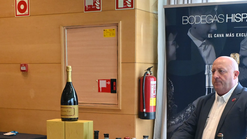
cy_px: 147
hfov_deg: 31.0
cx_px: 136
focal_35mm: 68
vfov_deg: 17.2
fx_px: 445
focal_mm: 23
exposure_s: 1/200
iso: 3200
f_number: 7.1
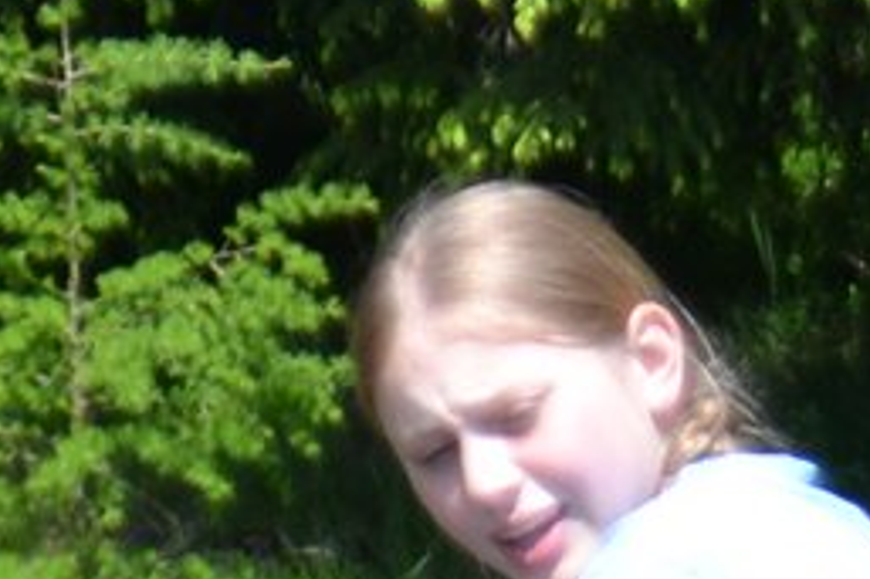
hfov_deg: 3.5
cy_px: 1017
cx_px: 2512
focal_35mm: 584
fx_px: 14104
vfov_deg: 2.3
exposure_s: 1/800
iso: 400
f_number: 5.6
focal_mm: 50
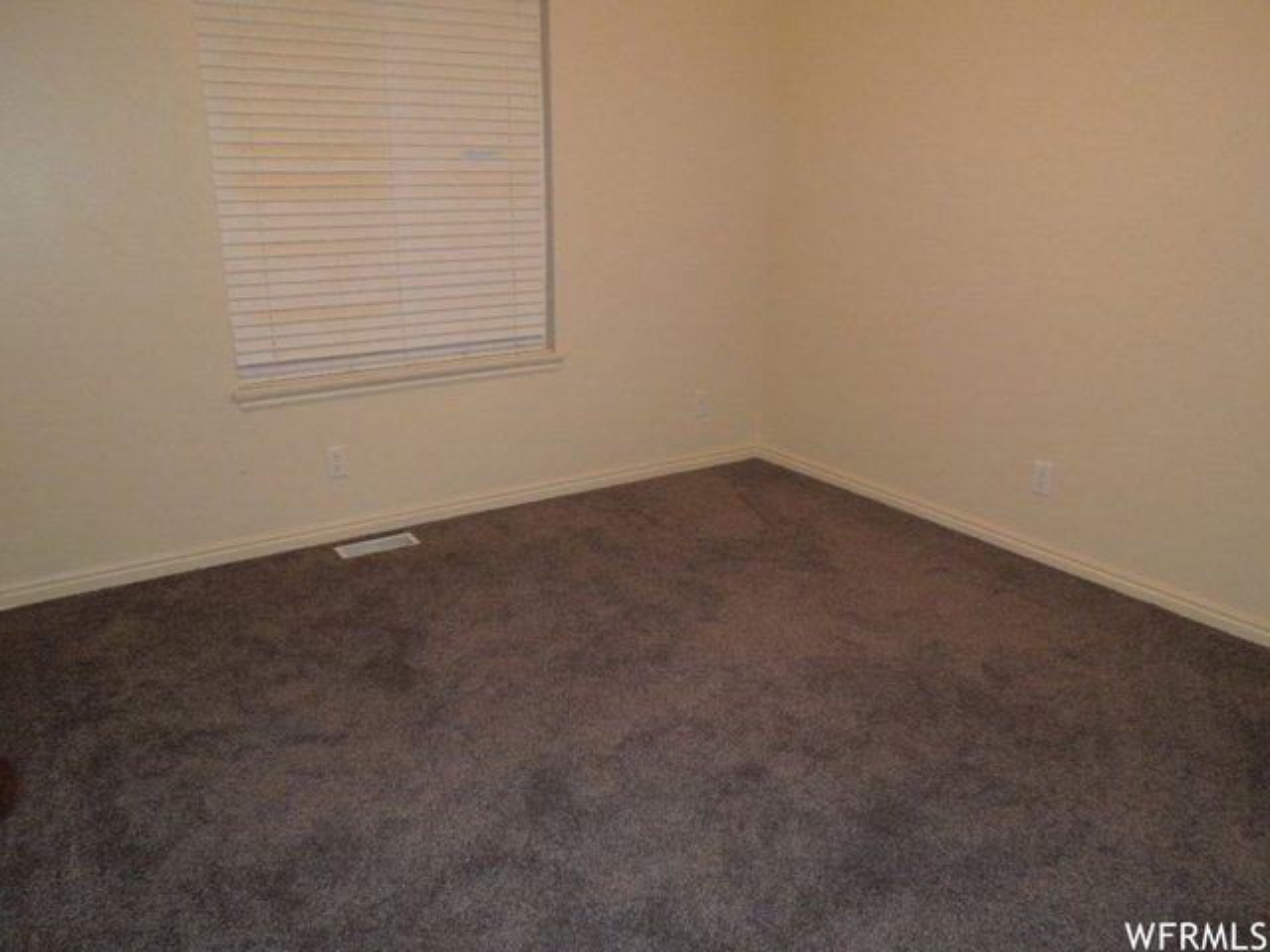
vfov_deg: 54.9
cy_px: 476
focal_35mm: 25
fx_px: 917
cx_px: 635
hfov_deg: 69.4
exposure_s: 1/40
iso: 280
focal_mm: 4.5
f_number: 3.3
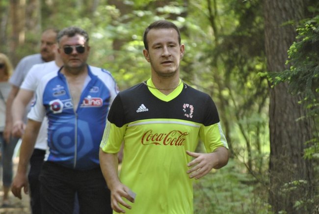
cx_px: 160
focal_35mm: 300
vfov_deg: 4.6
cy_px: 107
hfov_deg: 6.9
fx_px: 2663
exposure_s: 1/100
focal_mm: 200
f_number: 5.6
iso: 800
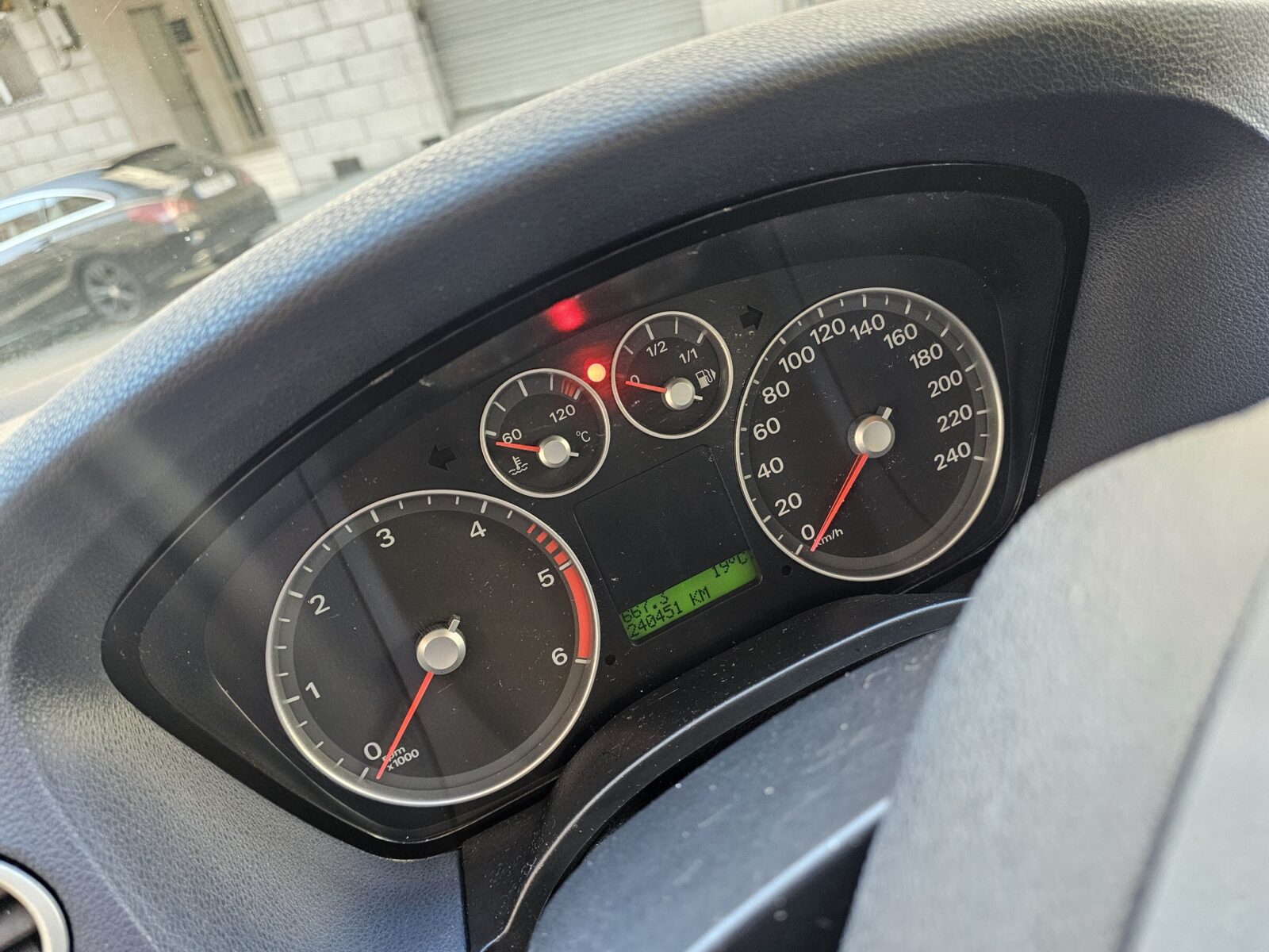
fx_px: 843
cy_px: 476
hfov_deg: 73.9
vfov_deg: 58.9
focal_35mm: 23
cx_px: 634
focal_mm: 6.3
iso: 640
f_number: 1.7
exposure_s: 1/100
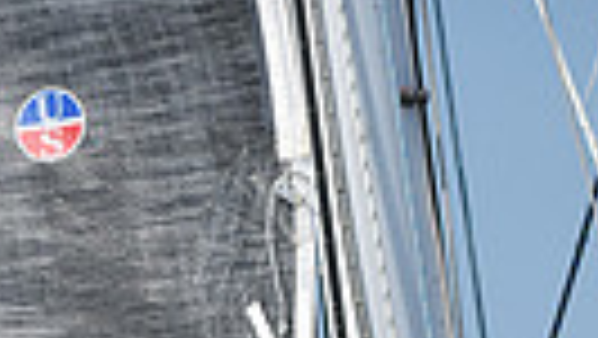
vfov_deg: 1.3
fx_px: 15184
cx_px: 223
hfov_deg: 2.3
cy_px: 1284
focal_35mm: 957
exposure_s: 1/1600
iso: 320
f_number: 7.1
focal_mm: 210
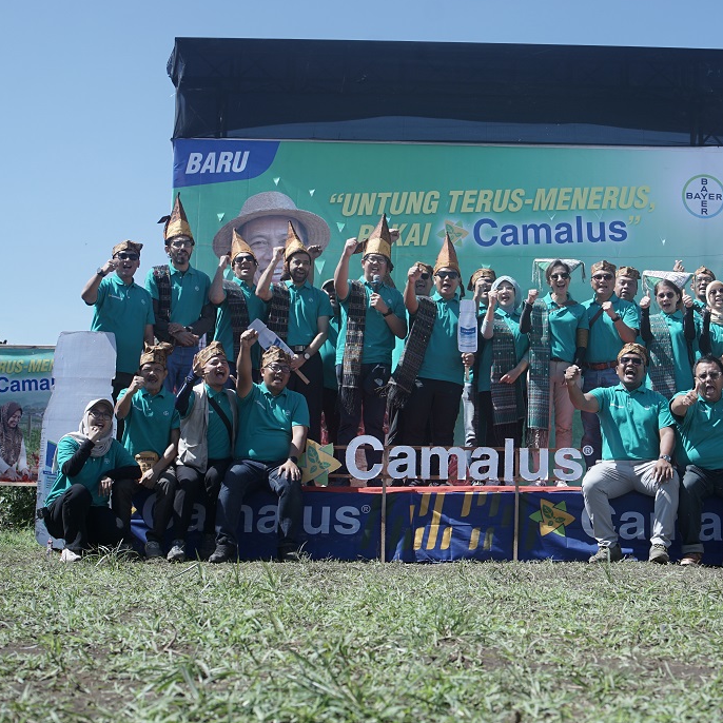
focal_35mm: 52
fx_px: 1229
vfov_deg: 32.7
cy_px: 313
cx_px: 494
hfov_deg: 32.5
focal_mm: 35
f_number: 5
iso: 200
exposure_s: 1/640
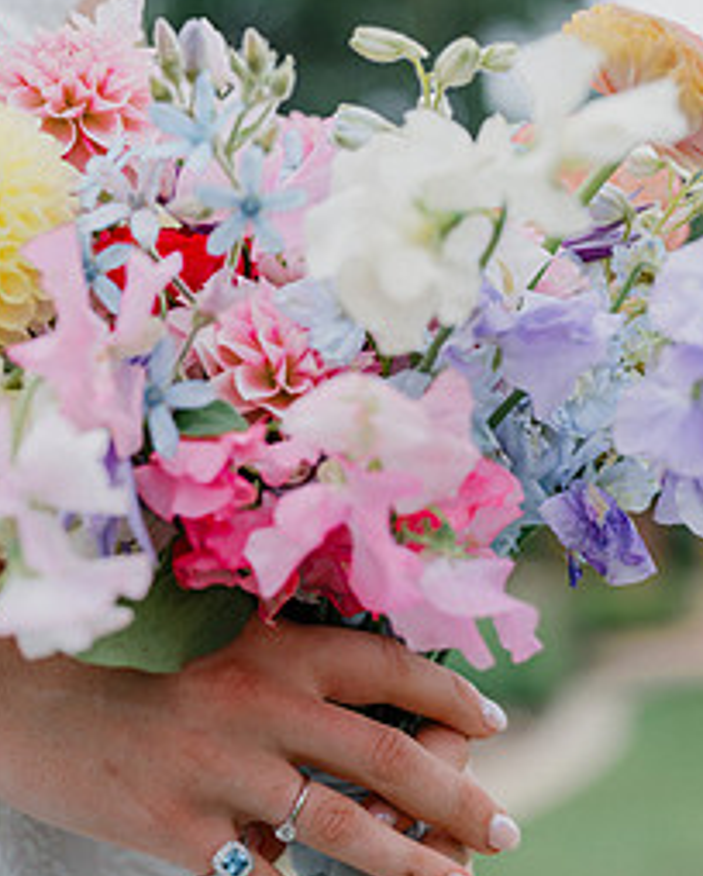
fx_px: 2153
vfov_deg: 22.8
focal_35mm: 83
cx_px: 252
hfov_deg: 18.5
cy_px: 624
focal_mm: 50
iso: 80
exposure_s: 1/800
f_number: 3.2
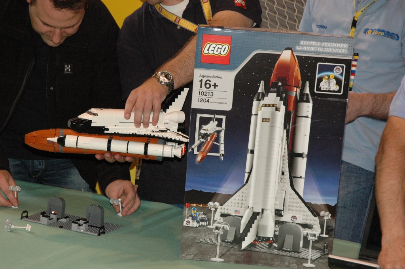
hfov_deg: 24.2
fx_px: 944
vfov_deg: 16.2
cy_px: 134
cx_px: 202
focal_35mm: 84
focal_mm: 56
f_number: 7.1
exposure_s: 1/50
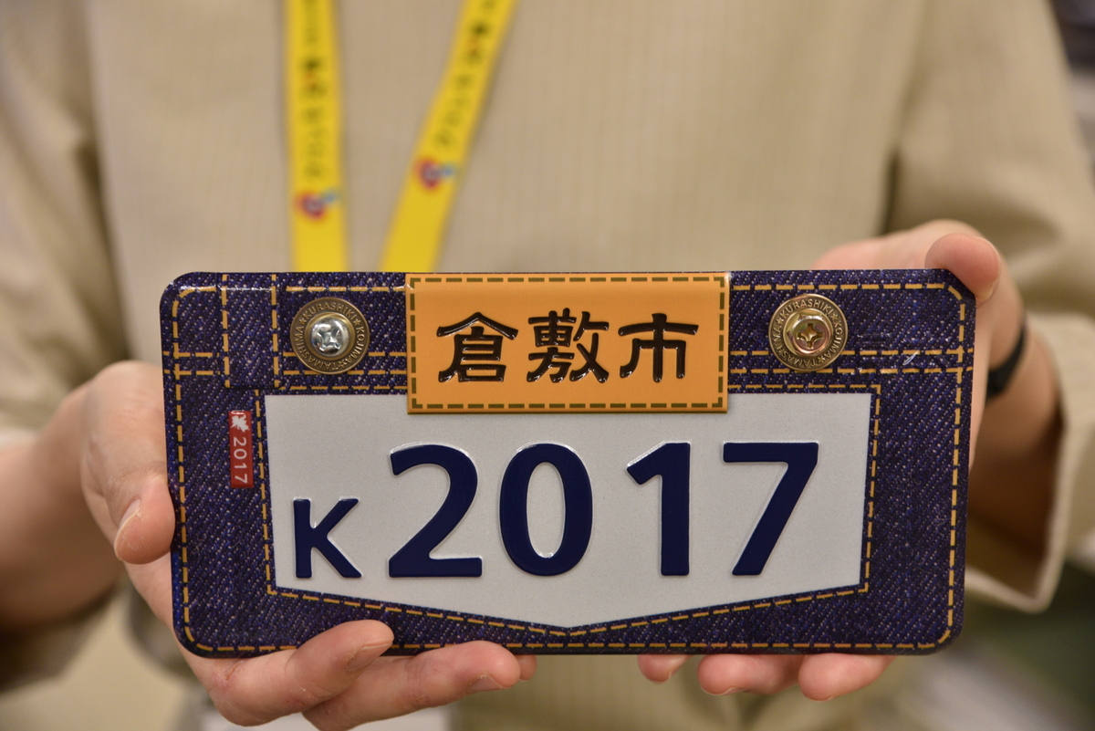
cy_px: 366
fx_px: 2130
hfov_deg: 28.8
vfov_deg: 19.5
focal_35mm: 70
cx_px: 548
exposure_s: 1/80
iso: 800
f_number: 4.5
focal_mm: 70
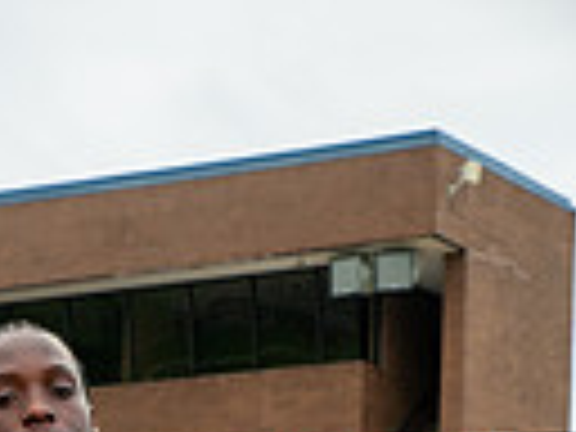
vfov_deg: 6.5
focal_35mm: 219
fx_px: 3644
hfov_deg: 9.0
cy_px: 1008
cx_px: -32
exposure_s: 1/320
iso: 200
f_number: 7.1
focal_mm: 65
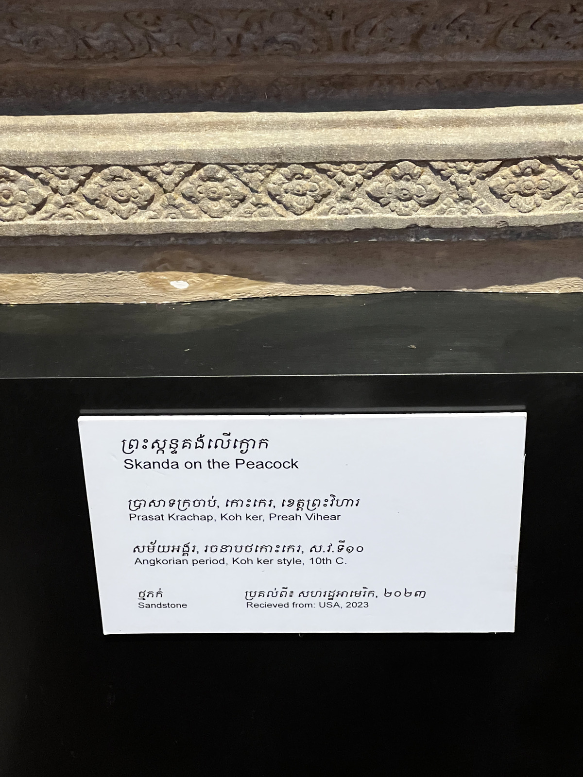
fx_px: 1729
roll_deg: +1.2
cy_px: 388
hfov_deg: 19.1
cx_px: 292
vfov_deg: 25.3
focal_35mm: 77
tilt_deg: -35.7
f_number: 2.8
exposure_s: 1/41
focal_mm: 9
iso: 800
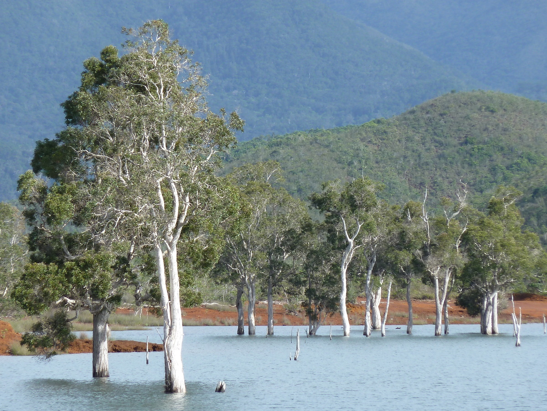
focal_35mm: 399
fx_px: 6305
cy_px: 206
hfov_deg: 5.0
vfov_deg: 3.7
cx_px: 274
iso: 80
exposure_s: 1/200
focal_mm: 49.2
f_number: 4.9
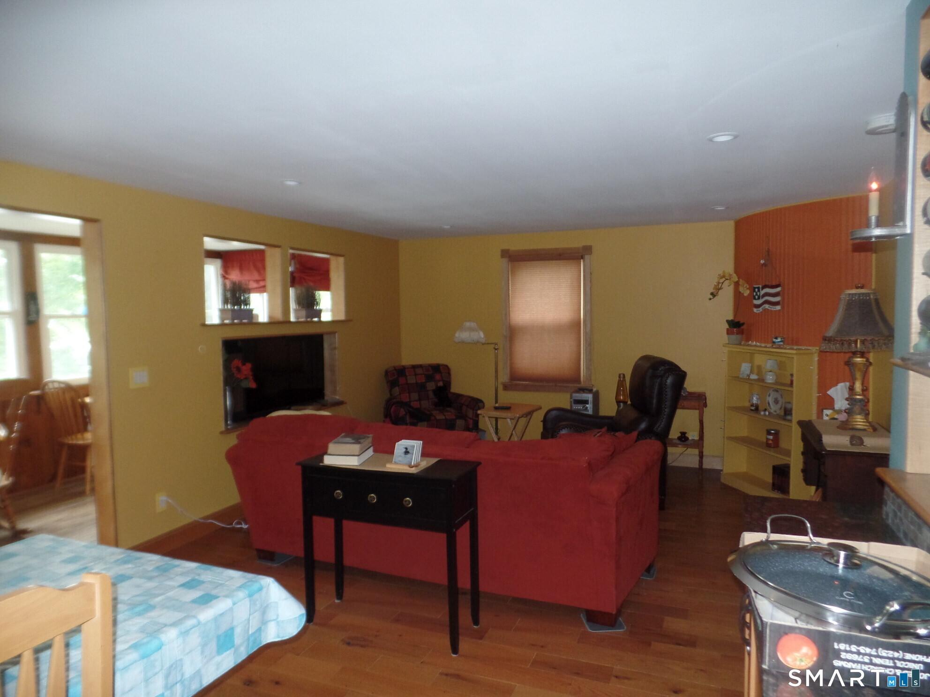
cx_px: 465
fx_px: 618
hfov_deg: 73.9
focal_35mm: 23
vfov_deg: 58.9
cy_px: 348
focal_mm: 4.1
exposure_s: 1/30
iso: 240
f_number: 2.8
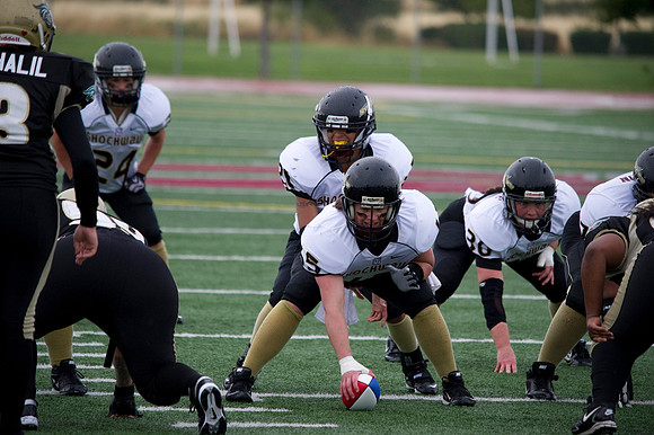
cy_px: 218
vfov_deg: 3.6
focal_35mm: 380
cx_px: 327
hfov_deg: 5.4
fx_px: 6899
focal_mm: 380
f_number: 6.3
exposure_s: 1/1000
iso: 2200
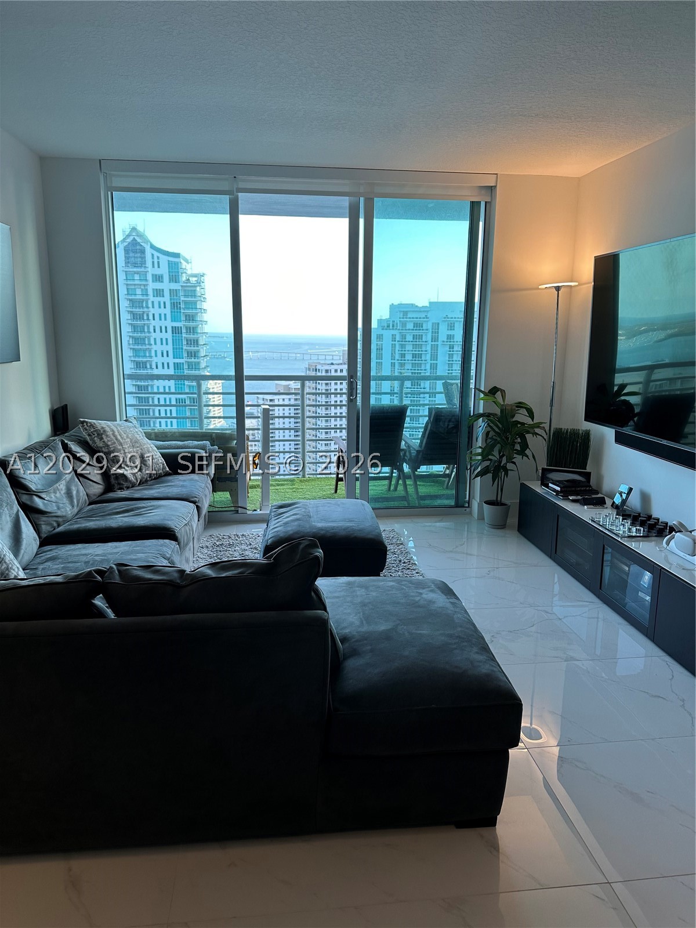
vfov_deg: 71.6
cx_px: 348
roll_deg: -1.1
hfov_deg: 56.8
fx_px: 643
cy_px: 464
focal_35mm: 24
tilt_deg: -10.5
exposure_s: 1/213
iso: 64
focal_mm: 6.86
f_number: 1.78
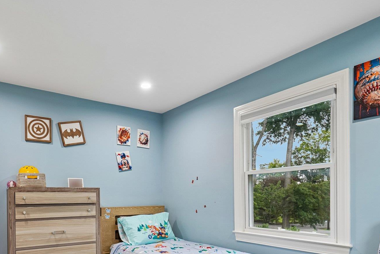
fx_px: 264
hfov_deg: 70.7
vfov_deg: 49.1
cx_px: 151
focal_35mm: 25
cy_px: 193
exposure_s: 1/40
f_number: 8
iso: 400
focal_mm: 16
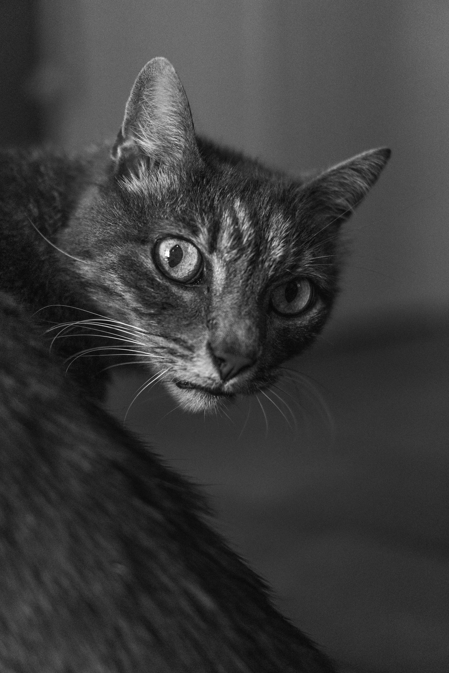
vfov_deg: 37.9
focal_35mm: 52
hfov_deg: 25.8
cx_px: 224
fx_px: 982
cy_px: 336
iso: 1600
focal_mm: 35
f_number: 1.8
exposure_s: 1/350
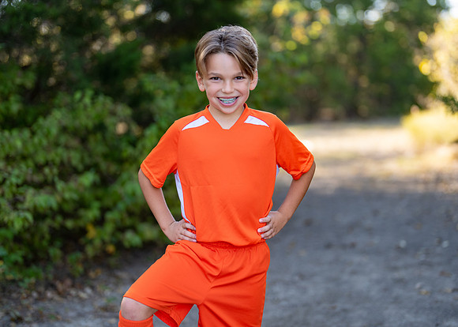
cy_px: 156
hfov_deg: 33.2
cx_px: 243
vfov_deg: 24.0
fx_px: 768
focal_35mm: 59
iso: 100
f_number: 1.2
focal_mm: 50
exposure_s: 1/1000
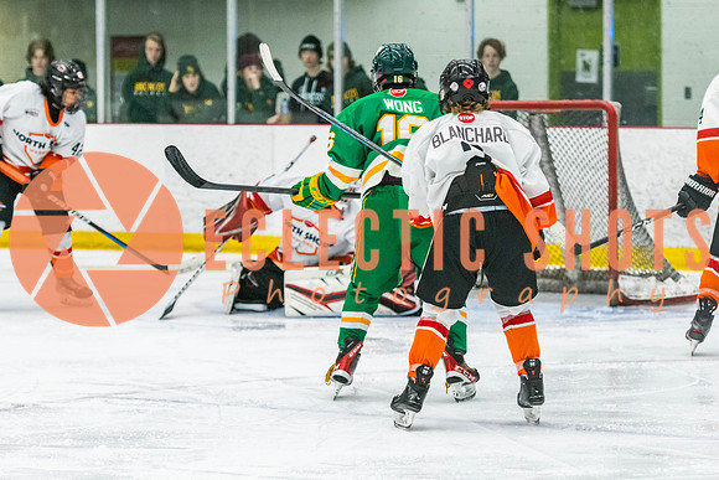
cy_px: 246
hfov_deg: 11.6
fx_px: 3551
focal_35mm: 178
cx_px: 367
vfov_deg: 7.7
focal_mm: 105
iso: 2000
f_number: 2.8
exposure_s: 1/640
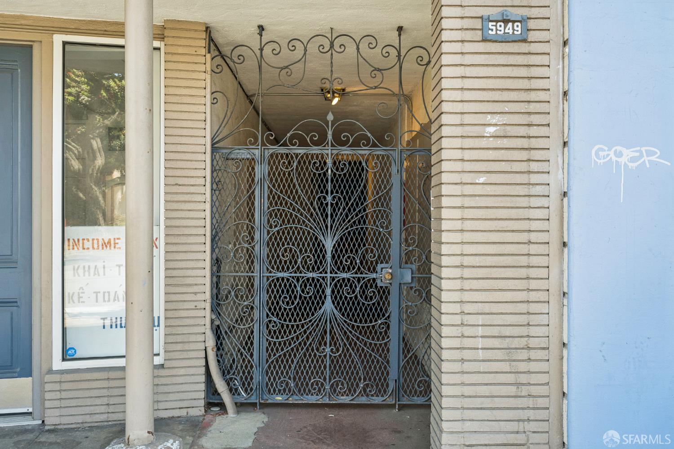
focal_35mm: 30
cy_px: 224
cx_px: 337
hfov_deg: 61.9
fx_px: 562
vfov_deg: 43.6
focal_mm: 30
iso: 400
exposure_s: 1/80
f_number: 8
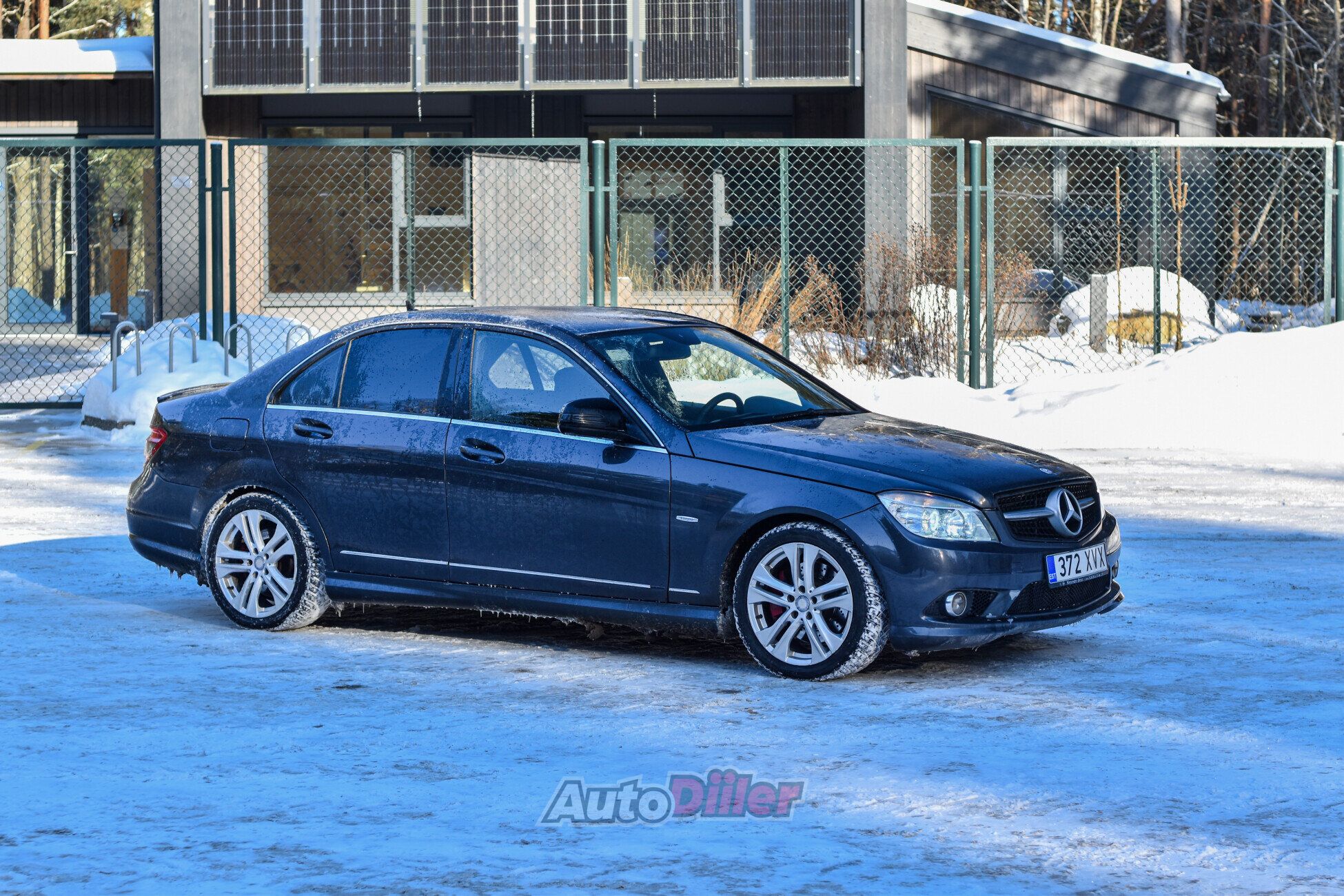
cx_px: 672
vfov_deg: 18.2
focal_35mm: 75
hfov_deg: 27.0
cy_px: 448
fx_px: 2800
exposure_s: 1/160
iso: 100
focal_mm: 50
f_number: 3.5
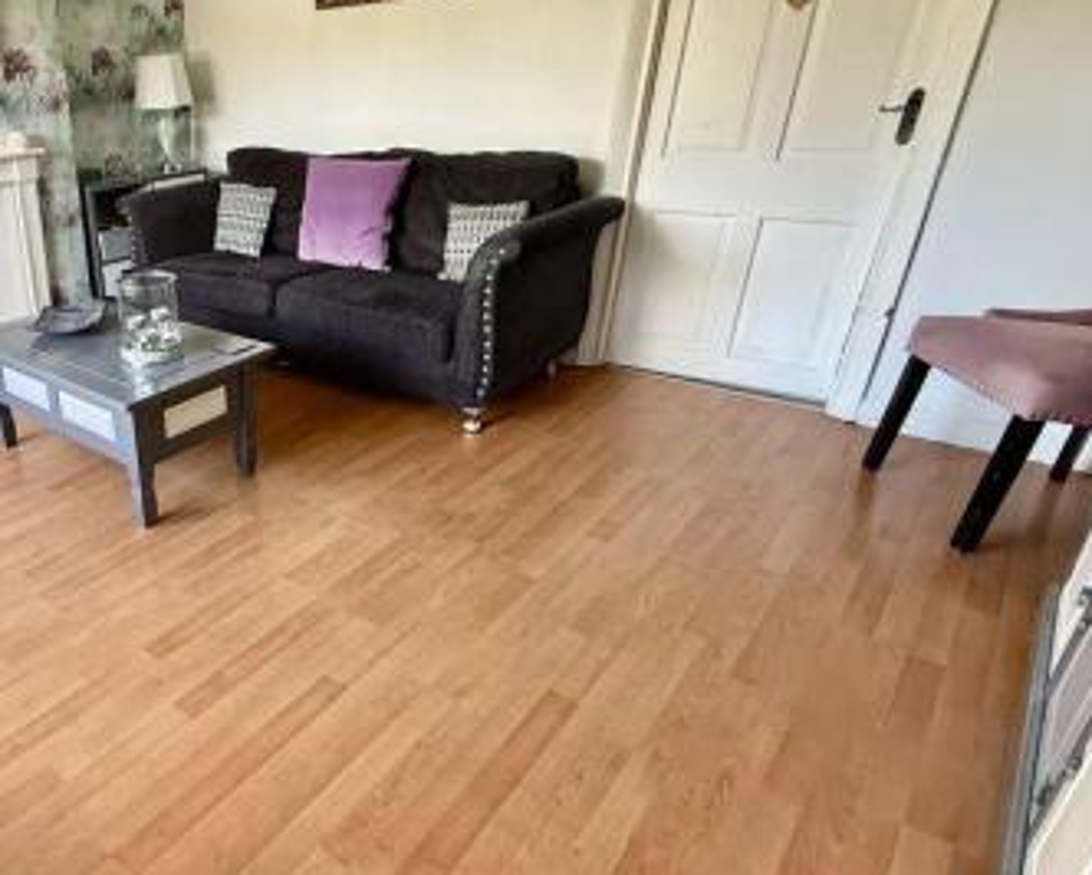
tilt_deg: -24.8
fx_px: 776
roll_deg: +3.2
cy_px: 419
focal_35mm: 24
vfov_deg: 58.8
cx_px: 222
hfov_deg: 64.2
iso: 320
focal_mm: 2.22
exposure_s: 1/88
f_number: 2.2
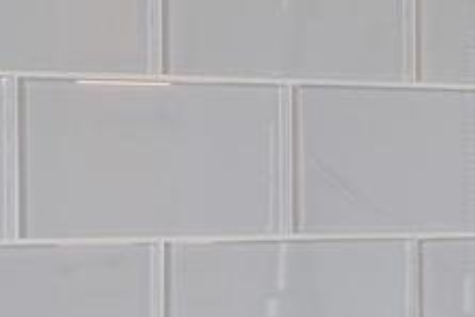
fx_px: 2984
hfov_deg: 8.8
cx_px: 767
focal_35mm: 226
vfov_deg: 6.1
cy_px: 187
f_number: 8
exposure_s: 1/13
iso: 250
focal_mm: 35
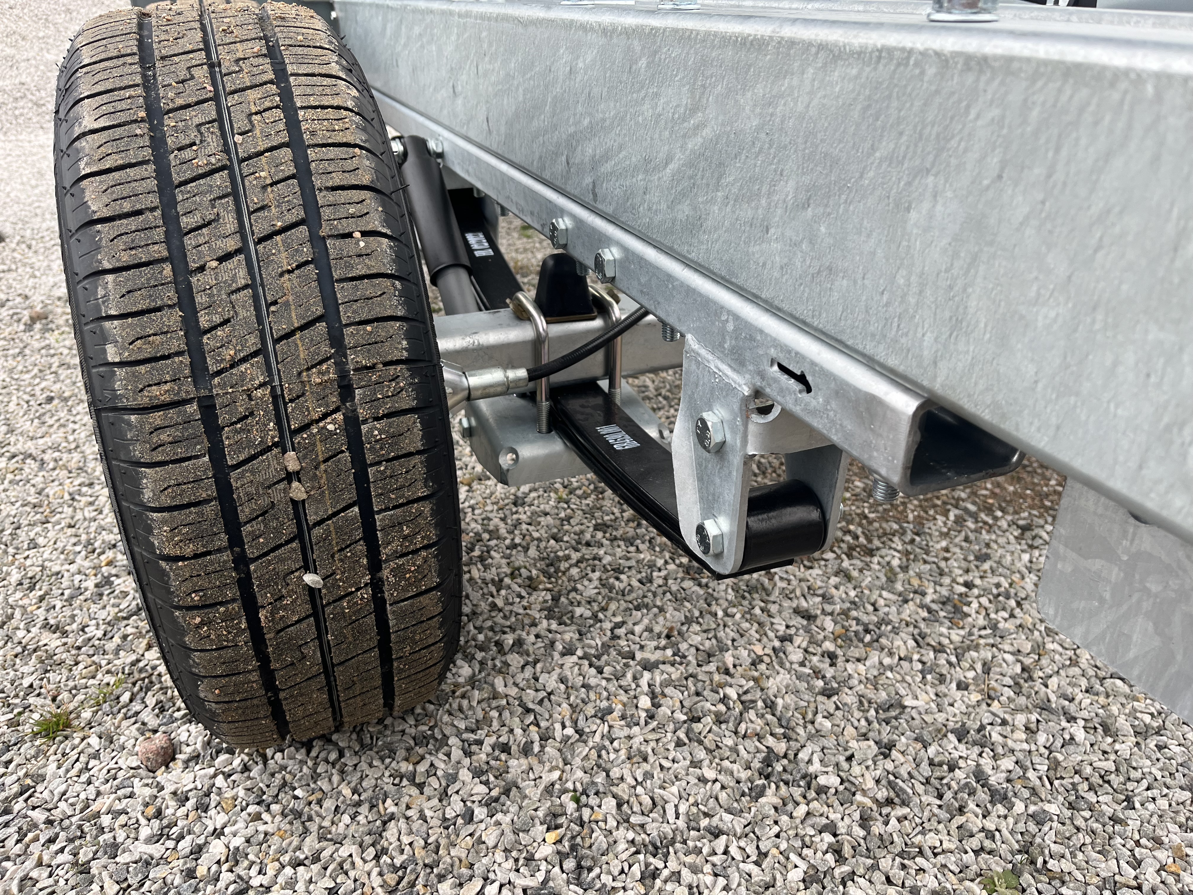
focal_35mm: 26
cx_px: 596
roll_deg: +0.9
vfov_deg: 53.1
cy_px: 448
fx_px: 896
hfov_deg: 67.3
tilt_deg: -28.9
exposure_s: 1/254
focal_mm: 5.1
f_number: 1.6
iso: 40
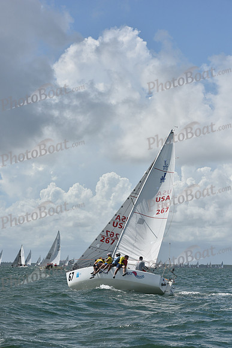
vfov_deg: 21.5
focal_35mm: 95
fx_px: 918
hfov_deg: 14.4
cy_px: 174
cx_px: 116
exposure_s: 1/1600
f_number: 9
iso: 250
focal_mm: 95
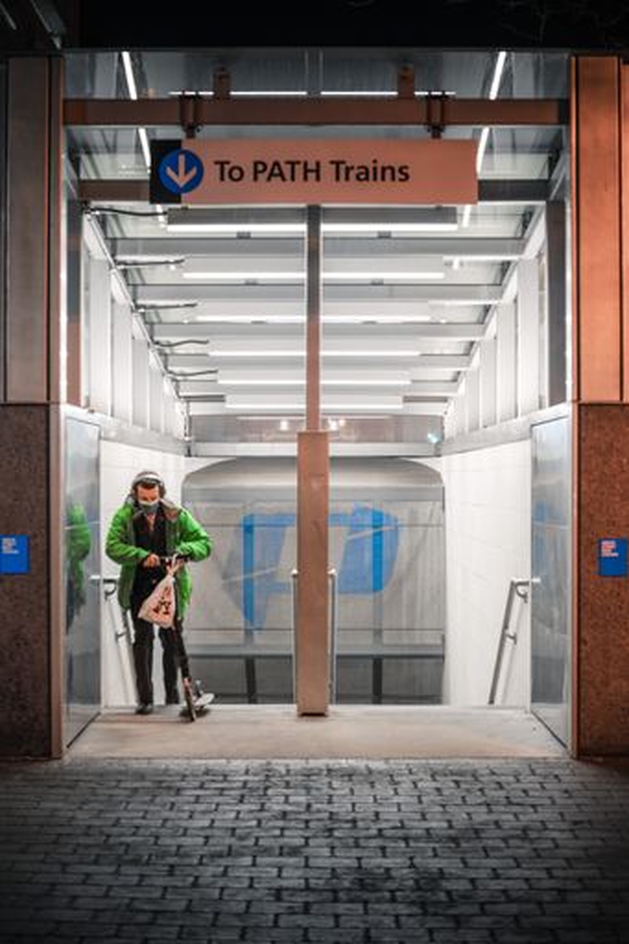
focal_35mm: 70
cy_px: 472
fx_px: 1836
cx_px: 314
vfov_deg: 28.9
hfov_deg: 19.4
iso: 1250
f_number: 2.8
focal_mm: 70
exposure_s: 1/100
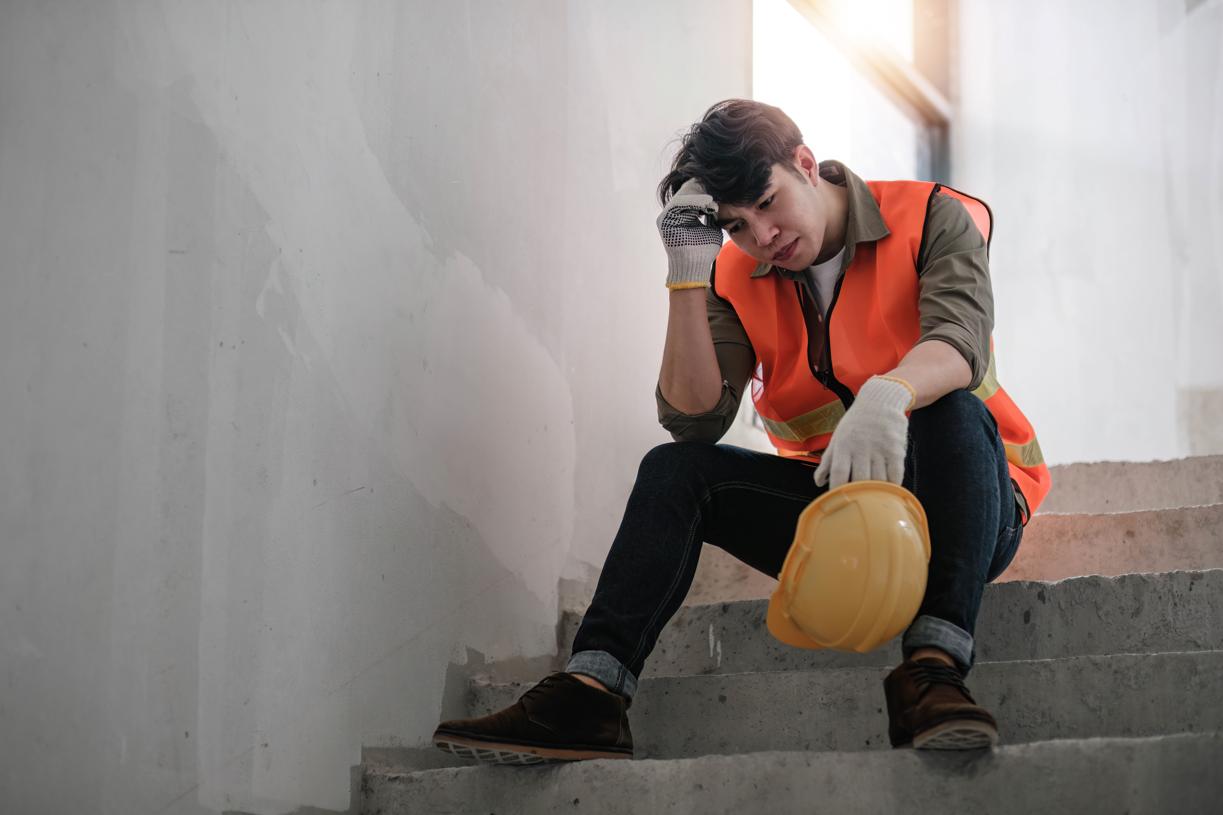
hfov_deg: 27.0
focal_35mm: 75
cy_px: 408
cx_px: 612
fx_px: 2548
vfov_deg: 18.2
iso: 200
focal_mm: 50
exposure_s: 1/500
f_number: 1.4
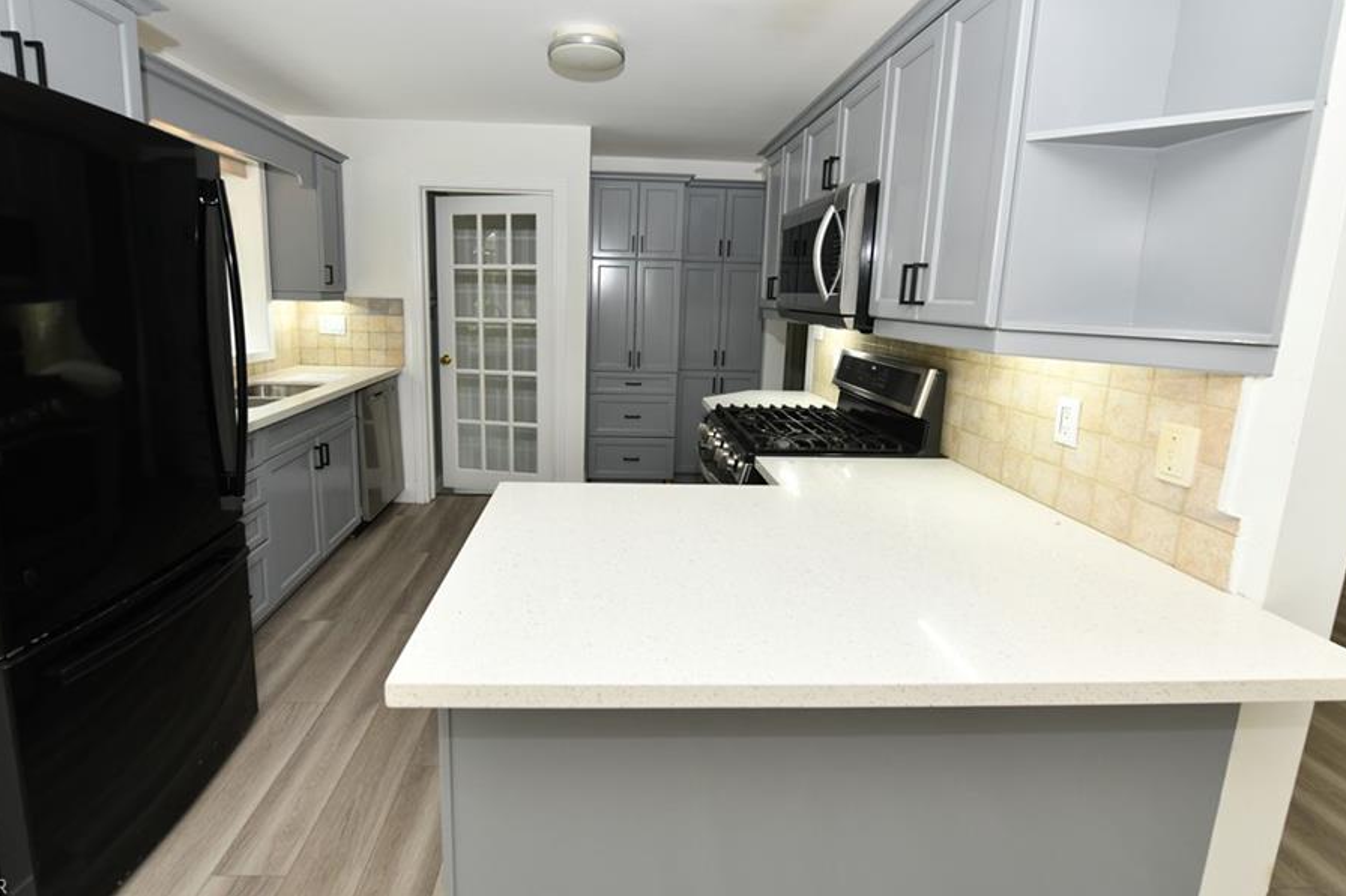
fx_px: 598
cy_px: 389
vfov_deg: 73.4
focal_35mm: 16
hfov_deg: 96.5
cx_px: 617
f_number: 6.3
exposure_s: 1/100
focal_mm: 14
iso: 1000
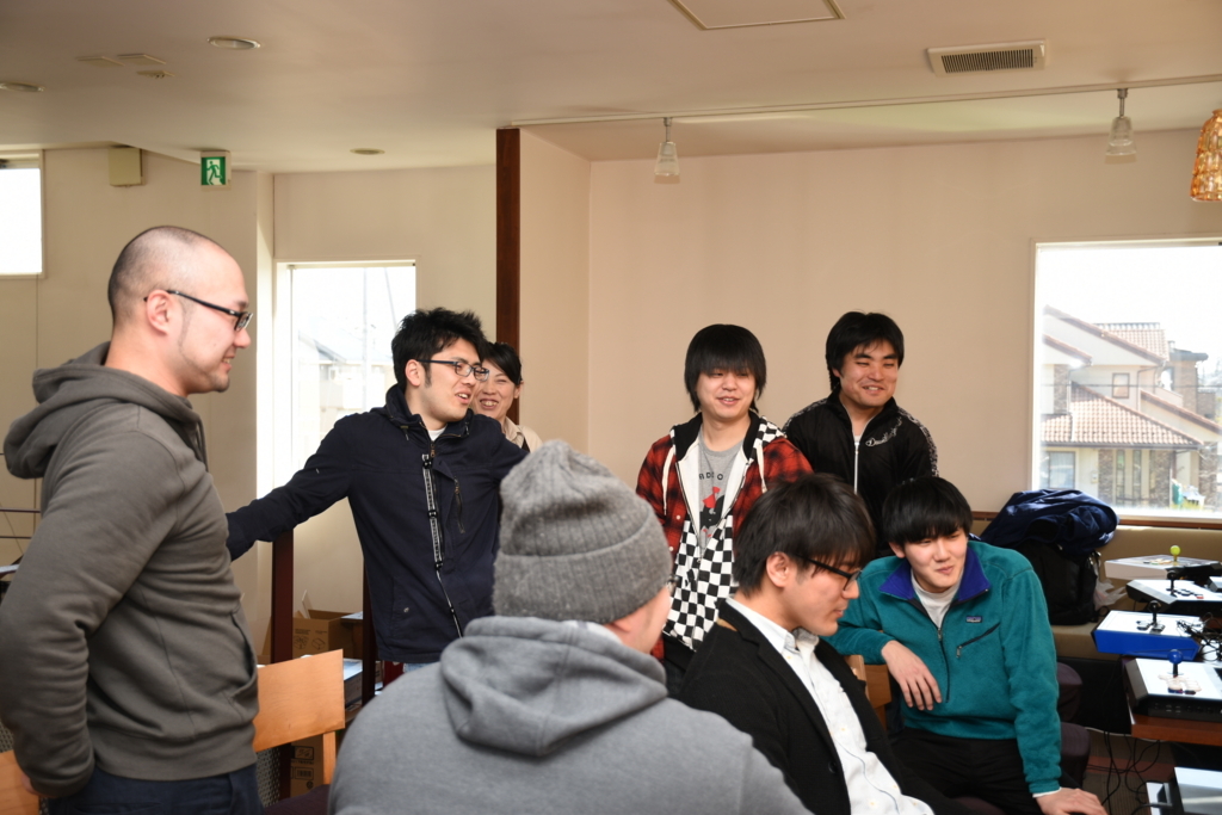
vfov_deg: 33.0
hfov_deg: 47.9
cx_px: 611
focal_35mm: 40
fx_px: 1375
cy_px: 408
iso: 100
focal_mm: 27
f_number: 3
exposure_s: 1/160
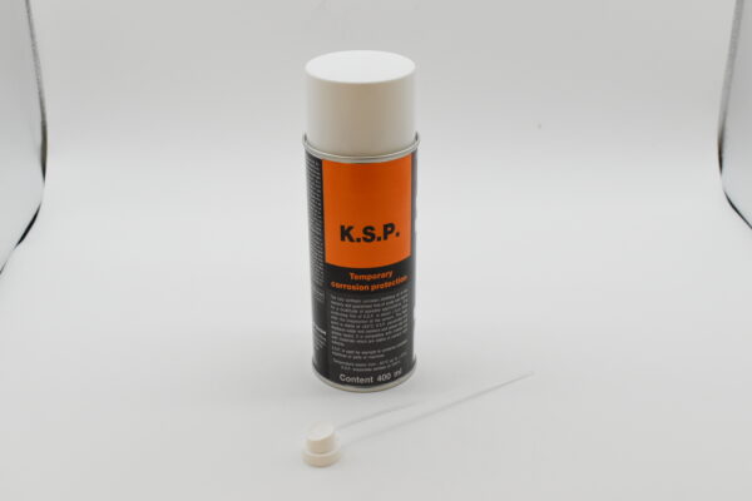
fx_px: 971
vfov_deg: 28.9
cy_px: 250
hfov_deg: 42.3
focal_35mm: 46
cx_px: 376
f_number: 8
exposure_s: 1/1600
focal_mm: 31
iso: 1600
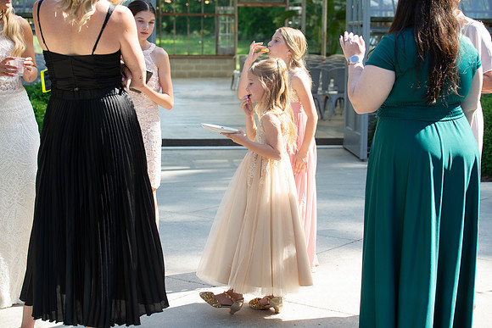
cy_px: 164
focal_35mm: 70
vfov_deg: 19.5
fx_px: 957
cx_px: 246
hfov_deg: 28.8
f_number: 5
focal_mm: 70
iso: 160
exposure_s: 1/250
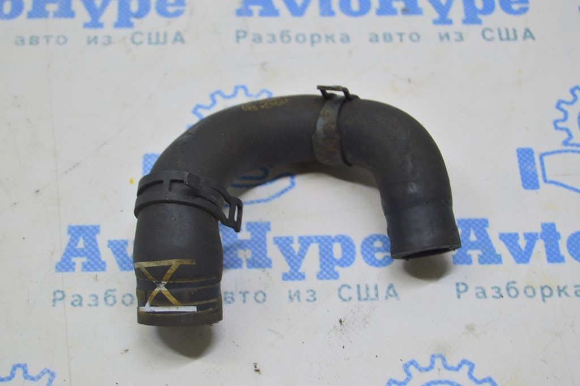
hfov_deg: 26.0
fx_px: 1256
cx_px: 290
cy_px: 193
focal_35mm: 78
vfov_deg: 17.5
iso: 400
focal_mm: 52
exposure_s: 1/20
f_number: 5.6
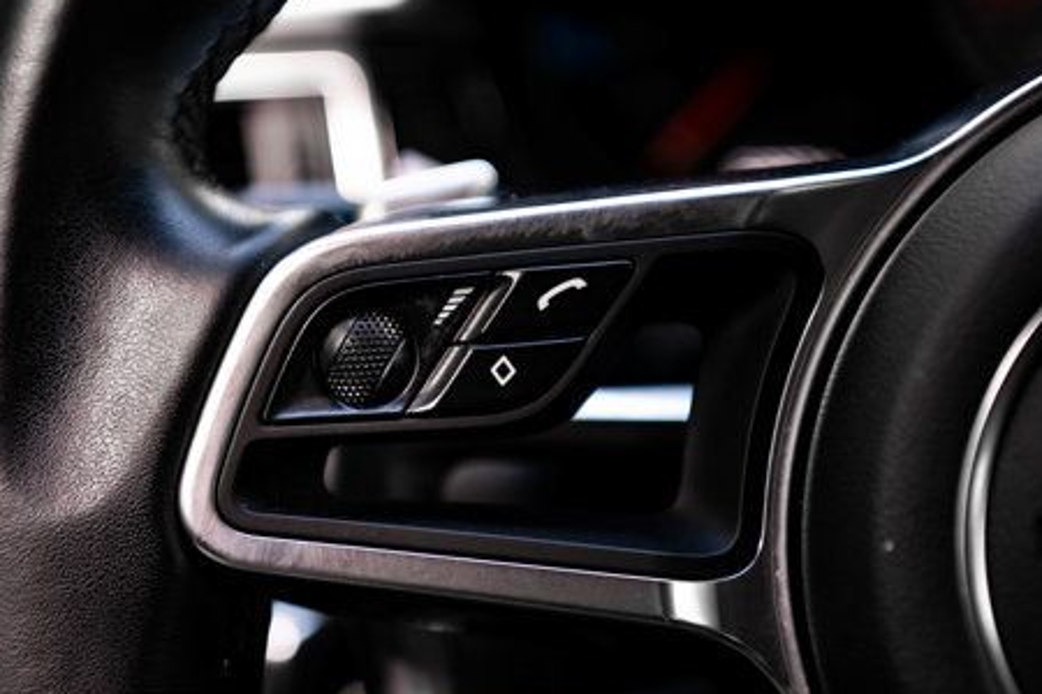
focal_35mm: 74
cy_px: 320
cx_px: 477
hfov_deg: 27.3
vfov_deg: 18.4
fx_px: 2142
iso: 640
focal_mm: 52
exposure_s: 1/250
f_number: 2.8
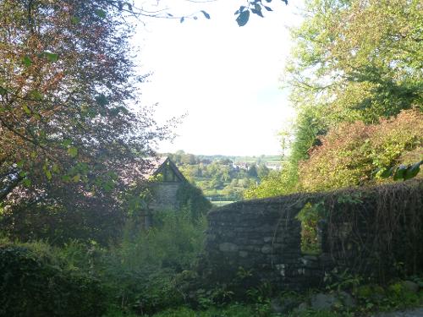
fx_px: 660
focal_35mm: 54
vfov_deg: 27.0
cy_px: 158
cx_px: 212
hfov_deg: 35.5
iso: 160
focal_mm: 9.7
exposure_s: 1/100
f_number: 4.6
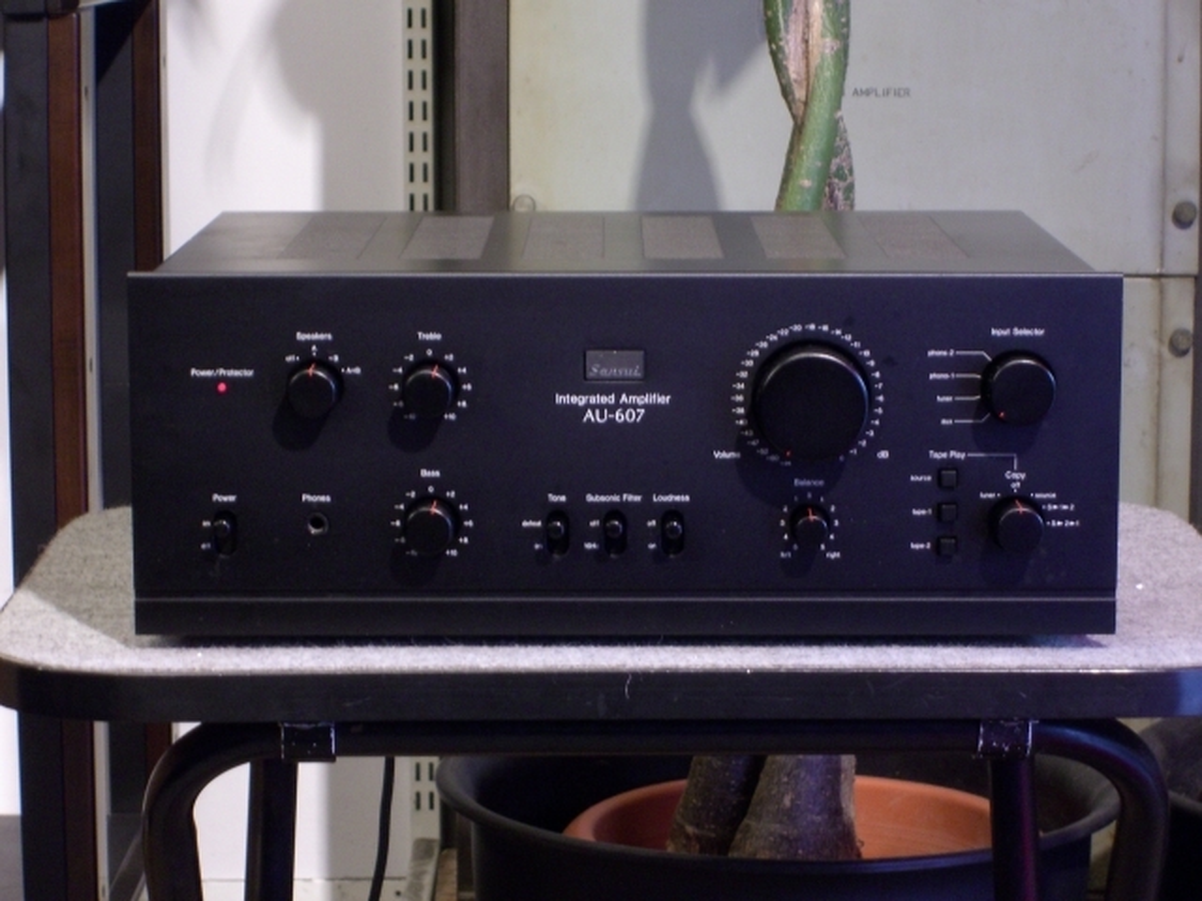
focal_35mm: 114
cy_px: 450
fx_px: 3959
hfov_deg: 17.3
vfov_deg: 13.0
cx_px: 601
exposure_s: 1/10
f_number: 5.1
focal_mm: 23.7
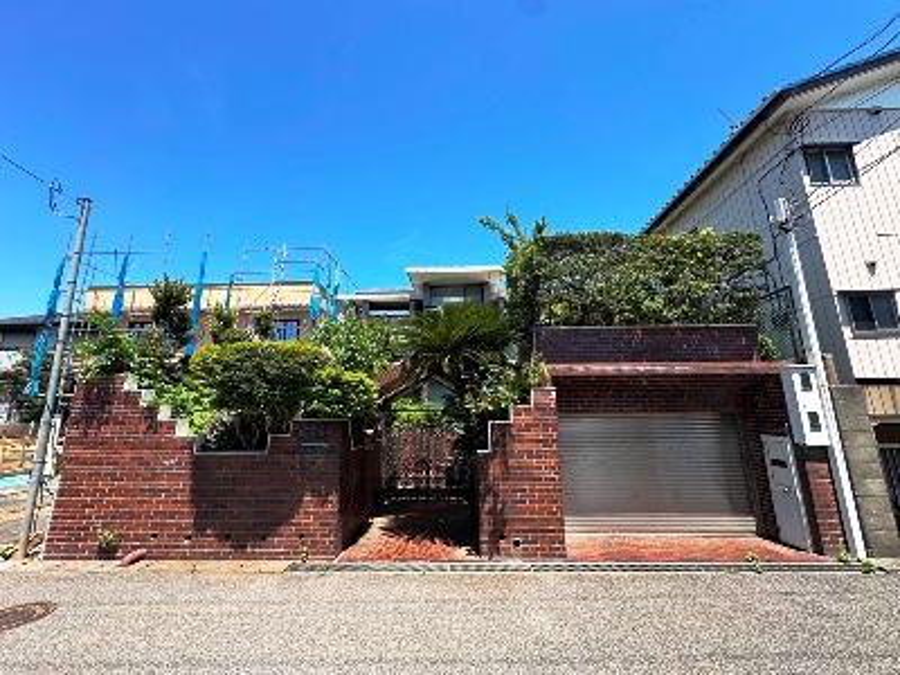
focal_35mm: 14
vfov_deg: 85.7
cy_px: 338
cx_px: 450
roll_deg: +0.2
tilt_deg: +12.8
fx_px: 364
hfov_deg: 102.1
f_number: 2.2
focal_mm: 2.22
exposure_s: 1/754
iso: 40
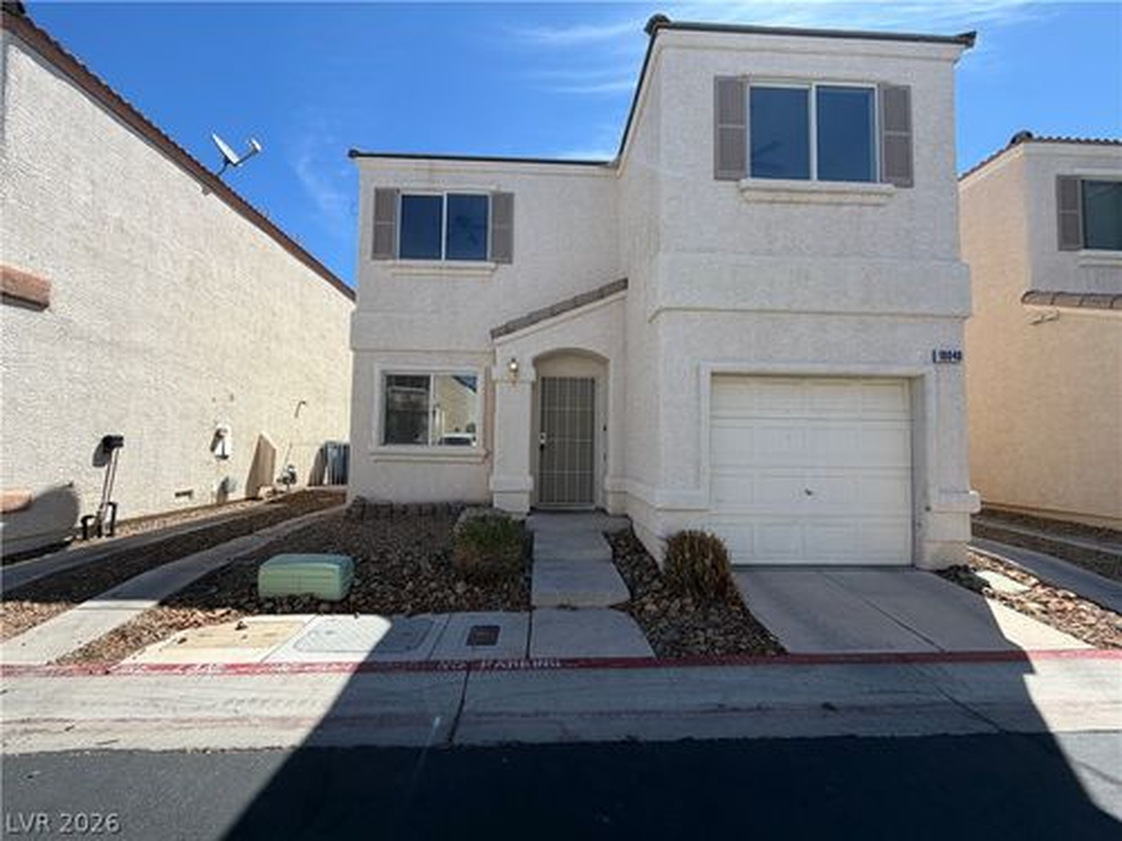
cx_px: 561
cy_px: 420
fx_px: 454
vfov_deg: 85.7
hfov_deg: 102.1
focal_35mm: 14
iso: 25
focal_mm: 2.22
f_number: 2.2
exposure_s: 1/770
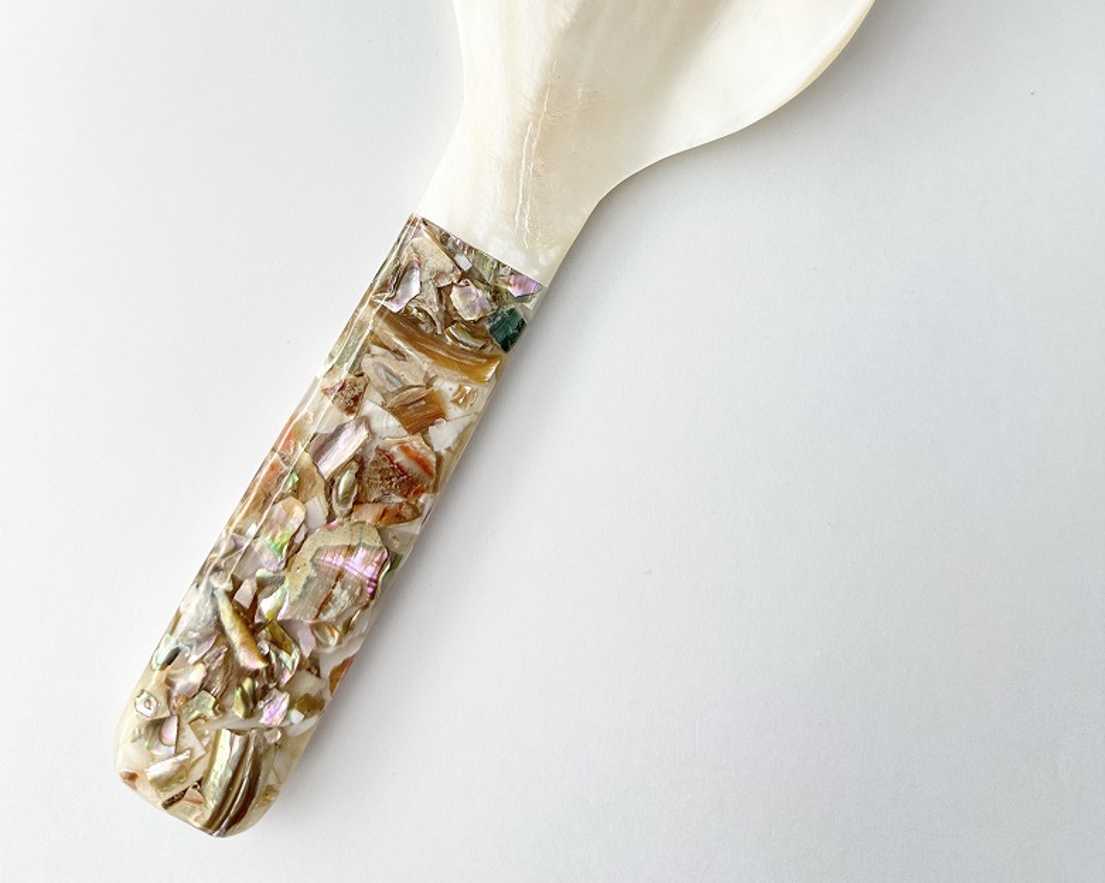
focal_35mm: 32
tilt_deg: -83.0
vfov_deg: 43.3
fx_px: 1046
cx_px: 542
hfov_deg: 55.7
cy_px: 156
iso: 80
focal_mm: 6.86
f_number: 1.78
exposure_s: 1/406
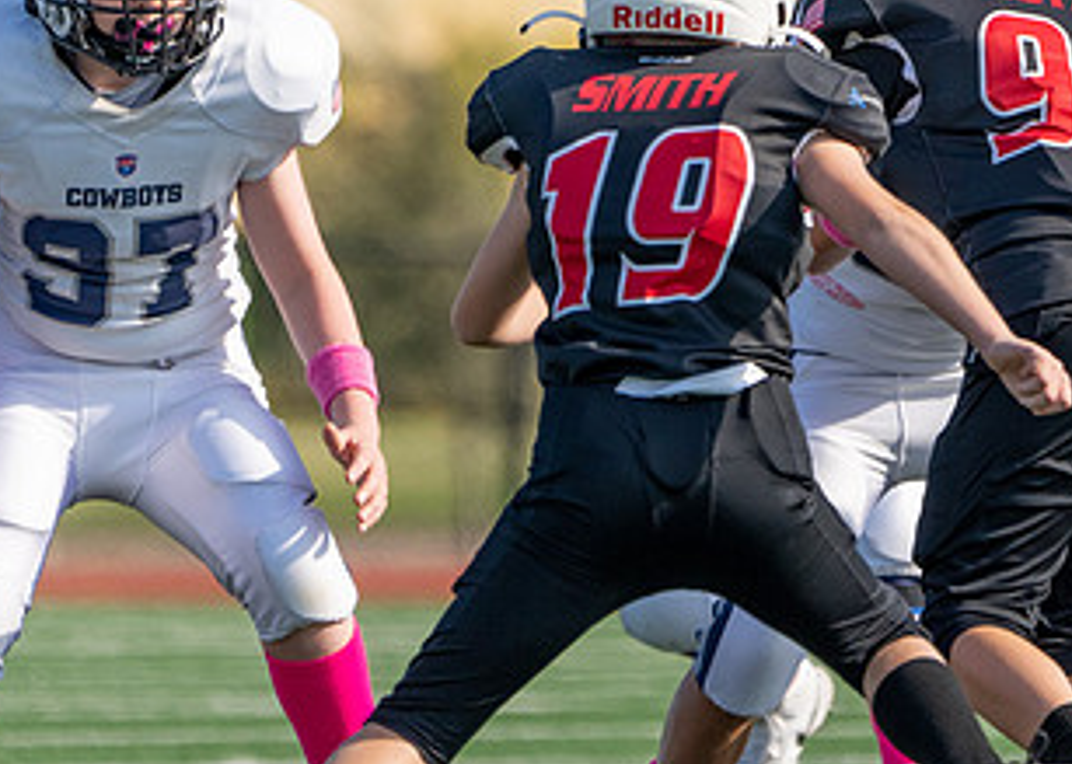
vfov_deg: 1.4
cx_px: 798
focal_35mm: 1043
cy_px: 158
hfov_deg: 1.9
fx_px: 31741
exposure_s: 1/1600
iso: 200
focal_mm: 400
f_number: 5.6
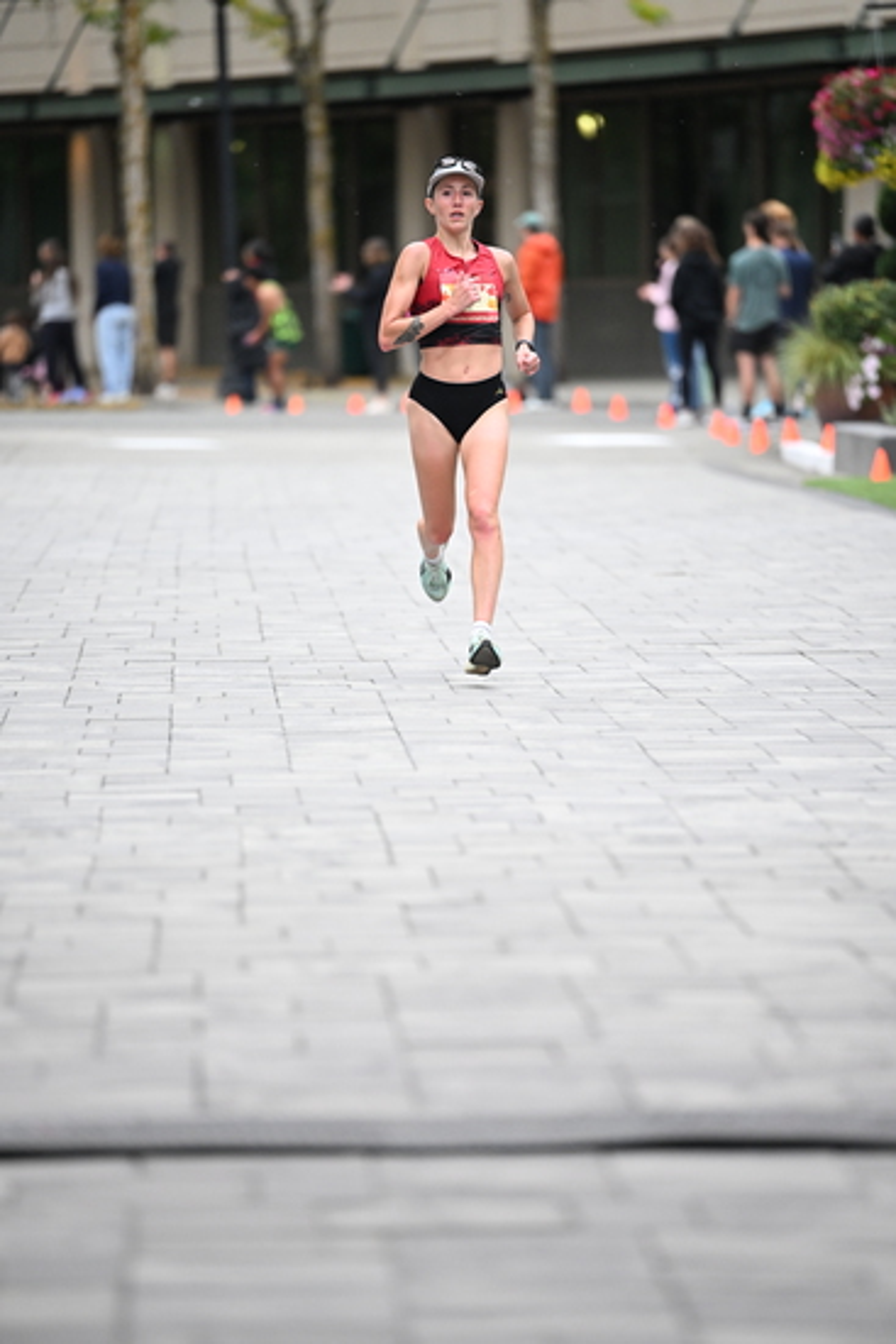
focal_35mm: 200
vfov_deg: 10.3
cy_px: 672
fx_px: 7461
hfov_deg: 6.9
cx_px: 448
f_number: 2.8
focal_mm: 200
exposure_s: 1/1250
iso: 1600
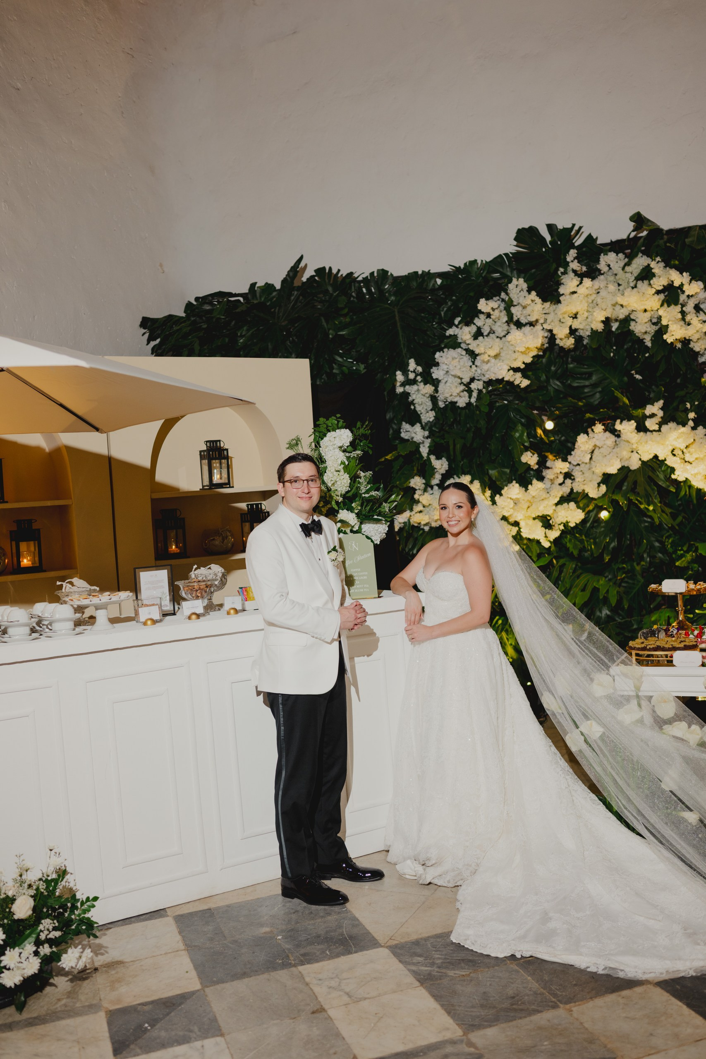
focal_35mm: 35
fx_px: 1029
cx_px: 353
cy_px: 530
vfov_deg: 54.4
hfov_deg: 37.9
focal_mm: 35
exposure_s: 1/200
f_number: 2.2
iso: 250
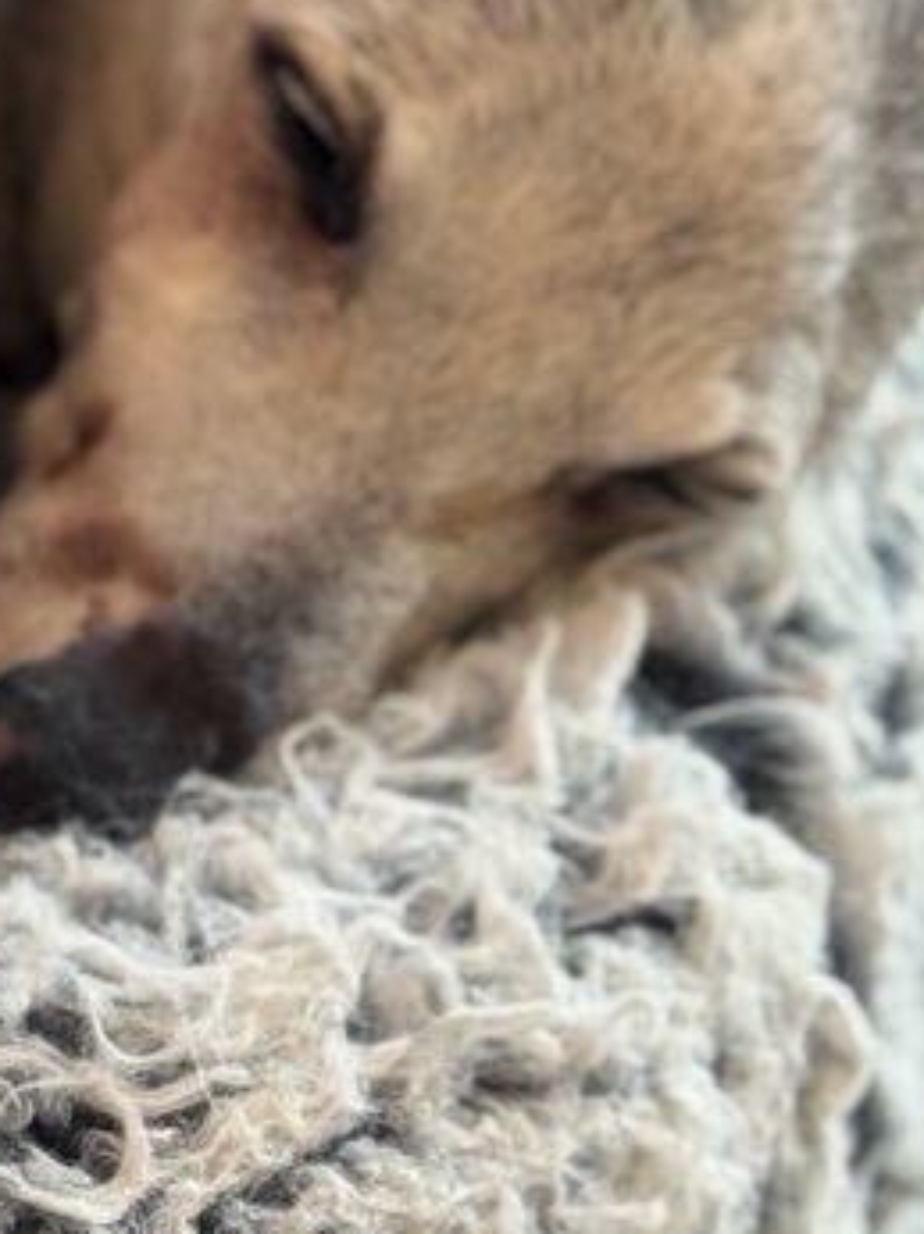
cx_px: -649
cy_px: -253
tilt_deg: -24.3
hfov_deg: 6.6
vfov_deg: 8.8
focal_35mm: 222
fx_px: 7911
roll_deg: +4.5
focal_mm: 6.76
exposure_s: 1/60
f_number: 1.78
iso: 100
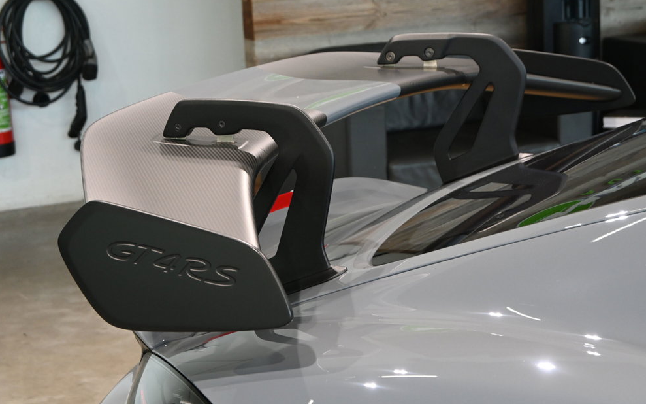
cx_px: 315
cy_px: 221
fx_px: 1338
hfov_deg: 27.1
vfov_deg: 17.2
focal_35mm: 76
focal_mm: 48
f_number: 6
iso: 1100
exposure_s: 1/80
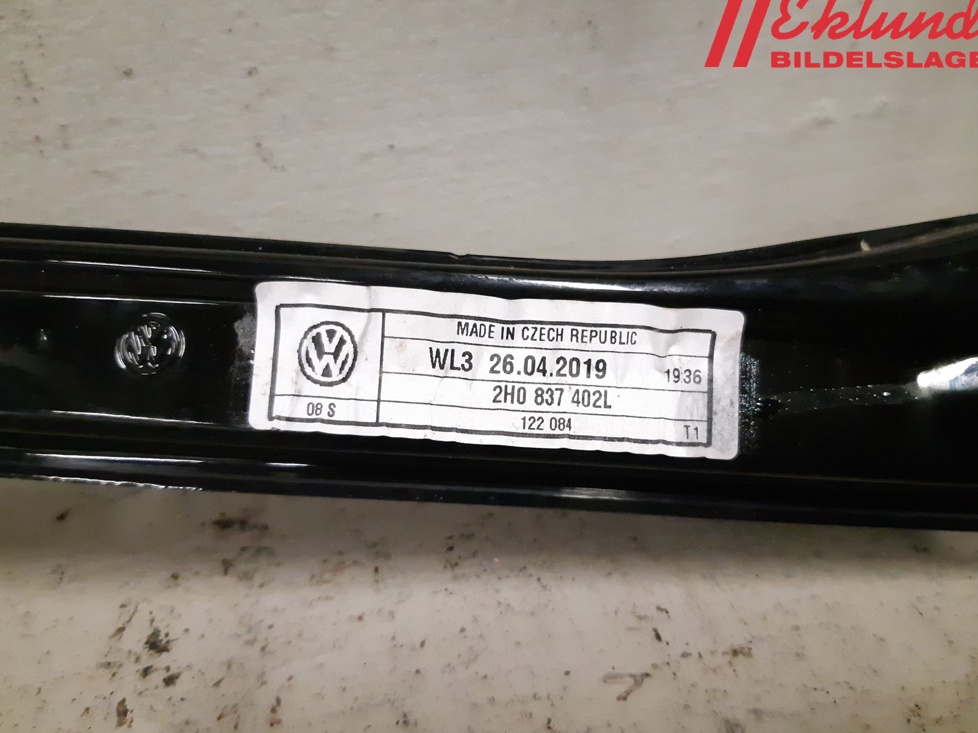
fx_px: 763
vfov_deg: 51.4
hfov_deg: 65.3
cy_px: 364
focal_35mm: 27
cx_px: 501
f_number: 1.7
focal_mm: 3.93
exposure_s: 1/183
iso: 800
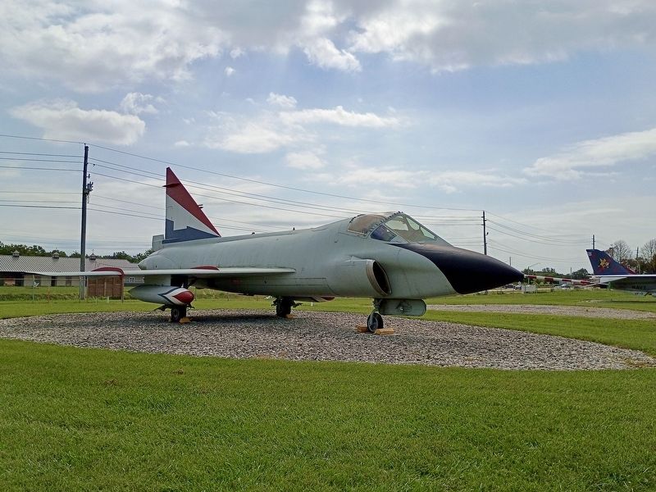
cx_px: 328
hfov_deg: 61.7
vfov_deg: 48.2
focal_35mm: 29
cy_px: 246
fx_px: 550
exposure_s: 1/3460
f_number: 1.8
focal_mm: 4.27
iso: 106
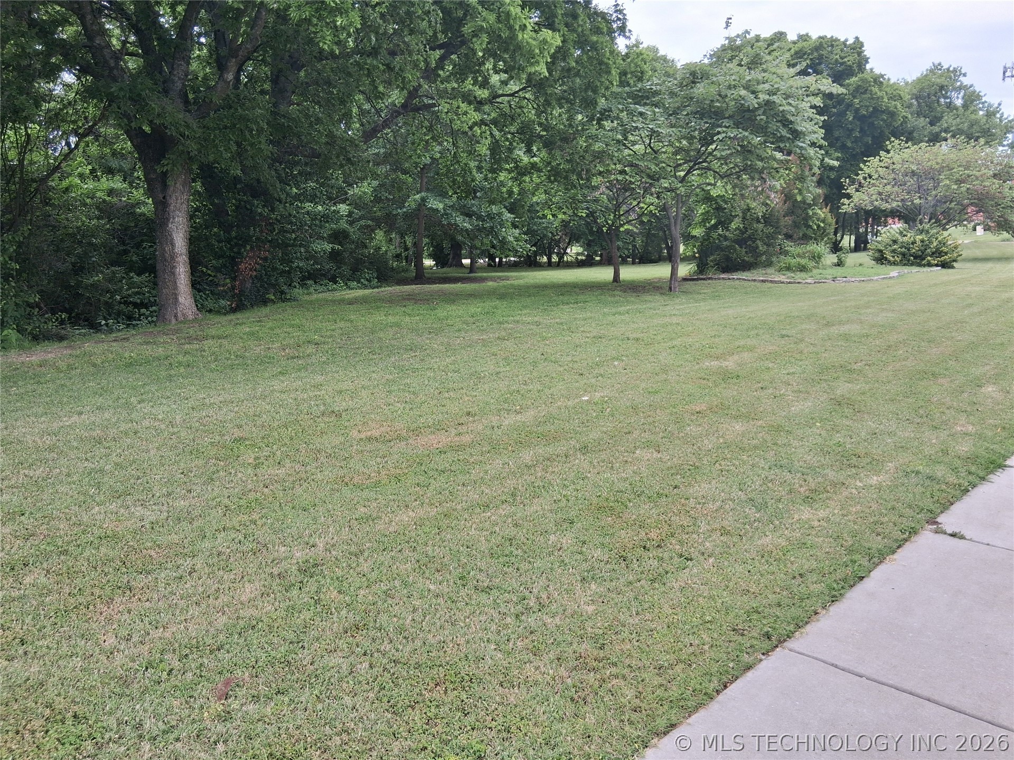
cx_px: 507
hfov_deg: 67.3
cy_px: 380
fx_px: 762
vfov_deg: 53.1
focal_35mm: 26
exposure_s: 1/194
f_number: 1.8
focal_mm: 3.98
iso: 25
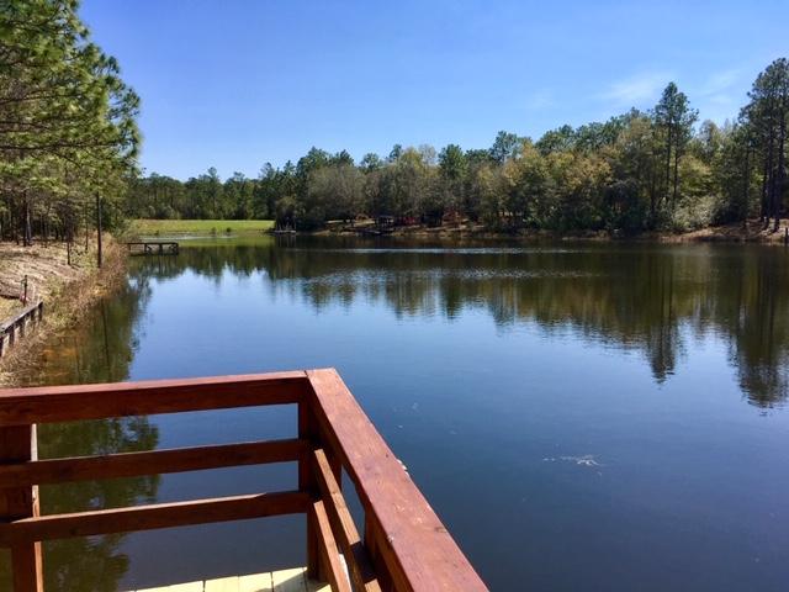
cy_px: 296
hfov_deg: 61.7
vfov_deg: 48.2
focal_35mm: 29
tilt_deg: -8.6
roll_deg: +0.8
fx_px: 661
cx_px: 394
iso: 25
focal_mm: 4.15
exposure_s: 1/2079
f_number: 2.2
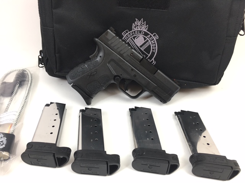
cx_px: 122
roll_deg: -2.6
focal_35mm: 29
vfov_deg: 48.2
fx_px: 205
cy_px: 92
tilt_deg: -38.4
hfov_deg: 61.7
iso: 100
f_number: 2.2
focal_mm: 4.15
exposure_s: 1/30
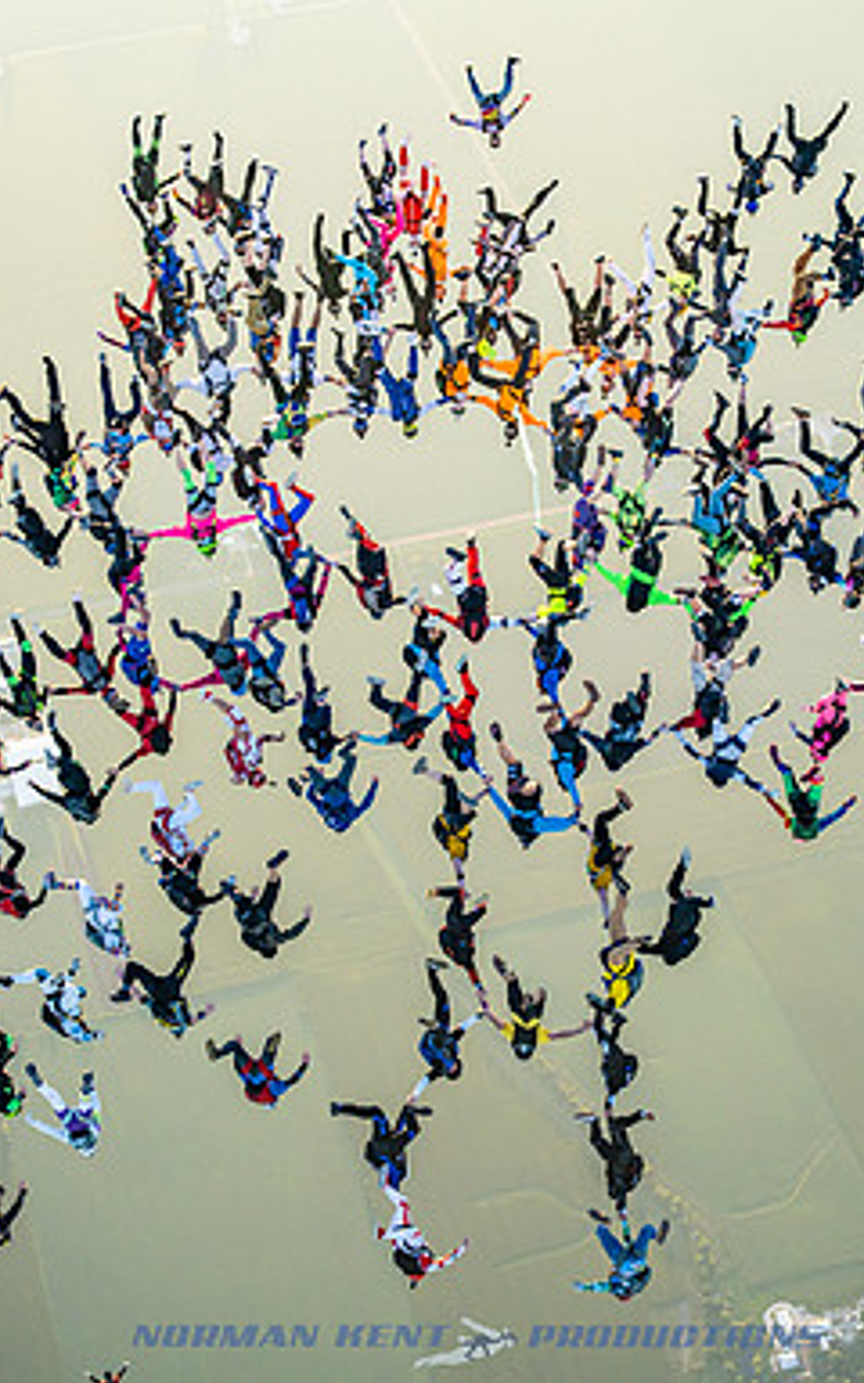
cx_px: 540
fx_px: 3014
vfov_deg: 25.8
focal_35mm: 80
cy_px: 720
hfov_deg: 16.3
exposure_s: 1/2000
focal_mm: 50
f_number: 3.2
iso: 800
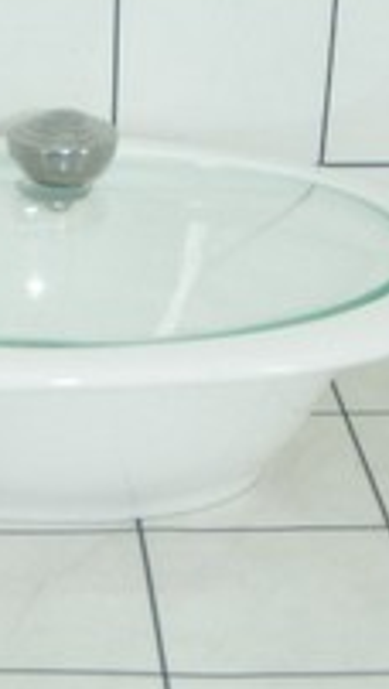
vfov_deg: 19.4
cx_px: 65
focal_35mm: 110
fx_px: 2012
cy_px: 314
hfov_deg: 11.0
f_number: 4
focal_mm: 9.13
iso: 100
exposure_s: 1/40
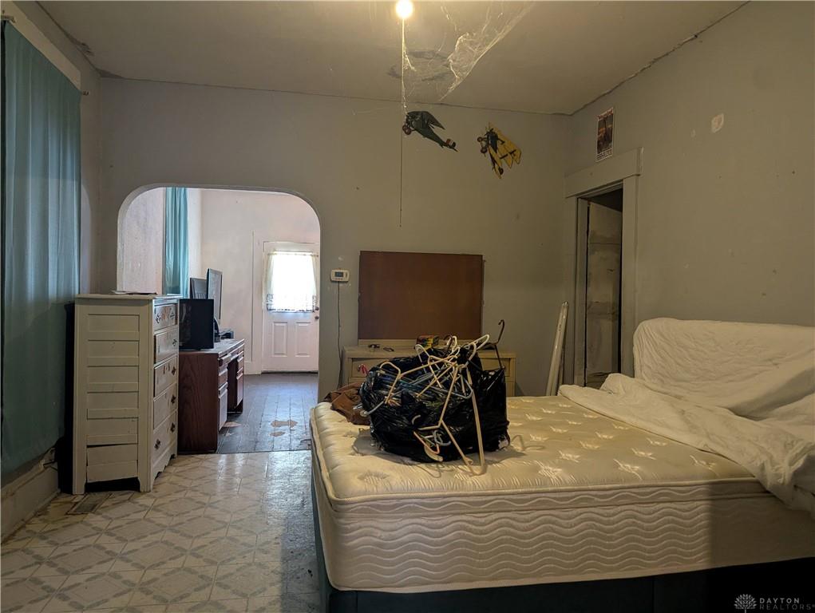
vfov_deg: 56.9
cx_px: 408
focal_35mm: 24
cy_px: 306
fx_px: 566
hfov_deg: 71.5
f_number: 1.85
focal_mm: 6.81
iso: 160
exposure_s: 1/24
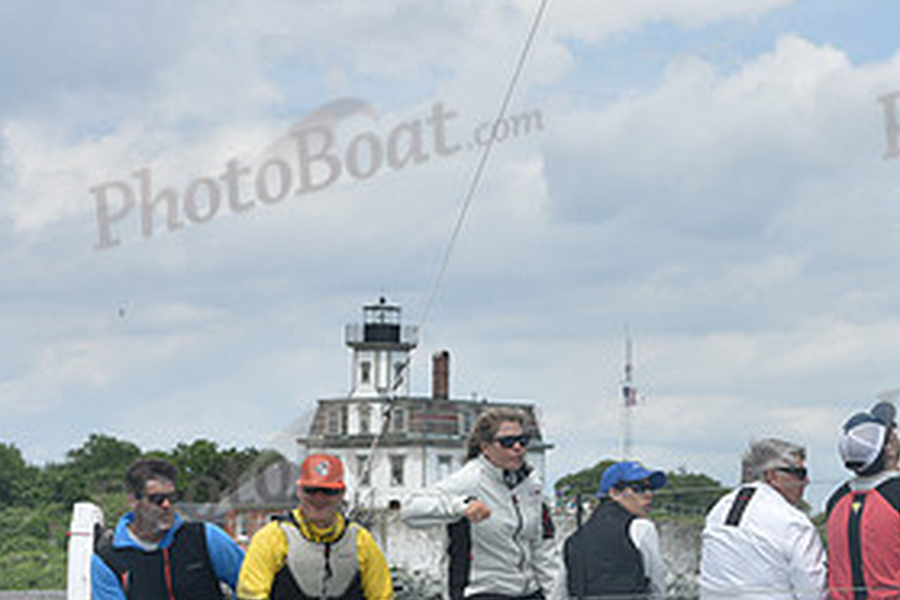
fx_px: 4425
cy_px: 585
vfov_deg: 7.7
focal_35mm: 177
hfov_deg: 11.6
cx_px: 713
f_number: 7.1
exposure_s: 1/1000
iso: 250
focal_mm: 85
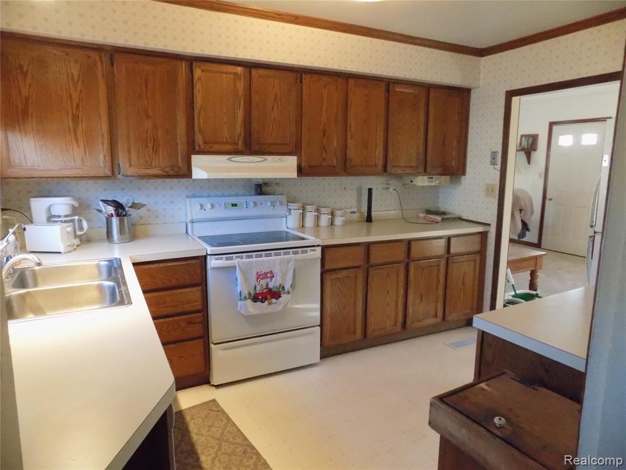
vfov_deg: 58.9
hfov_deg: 73.9
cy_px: 235
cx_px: 313
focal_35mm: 23
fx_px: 416
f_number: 3.1
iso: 800
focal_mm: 4
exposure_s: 1/125
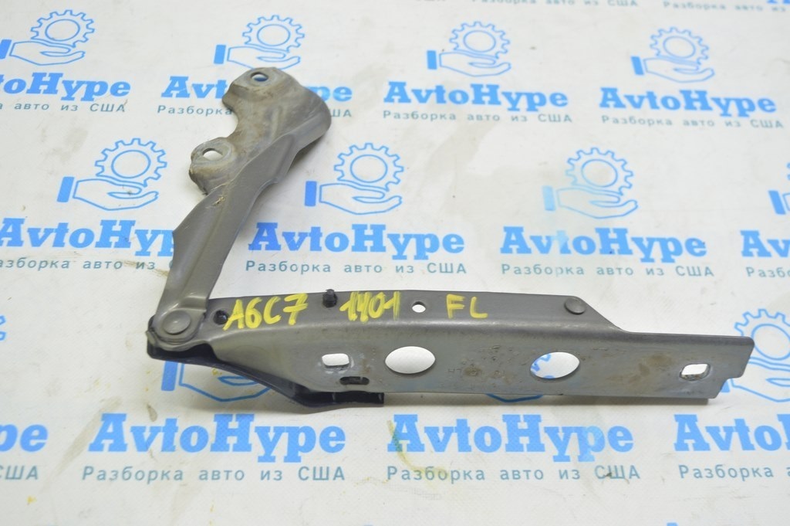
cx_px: 395
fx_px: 855
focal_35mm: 39
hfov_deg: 49.6
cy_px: 263
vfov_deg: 34.2
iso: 400
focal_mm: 26
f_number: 5.6
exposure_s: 1/20
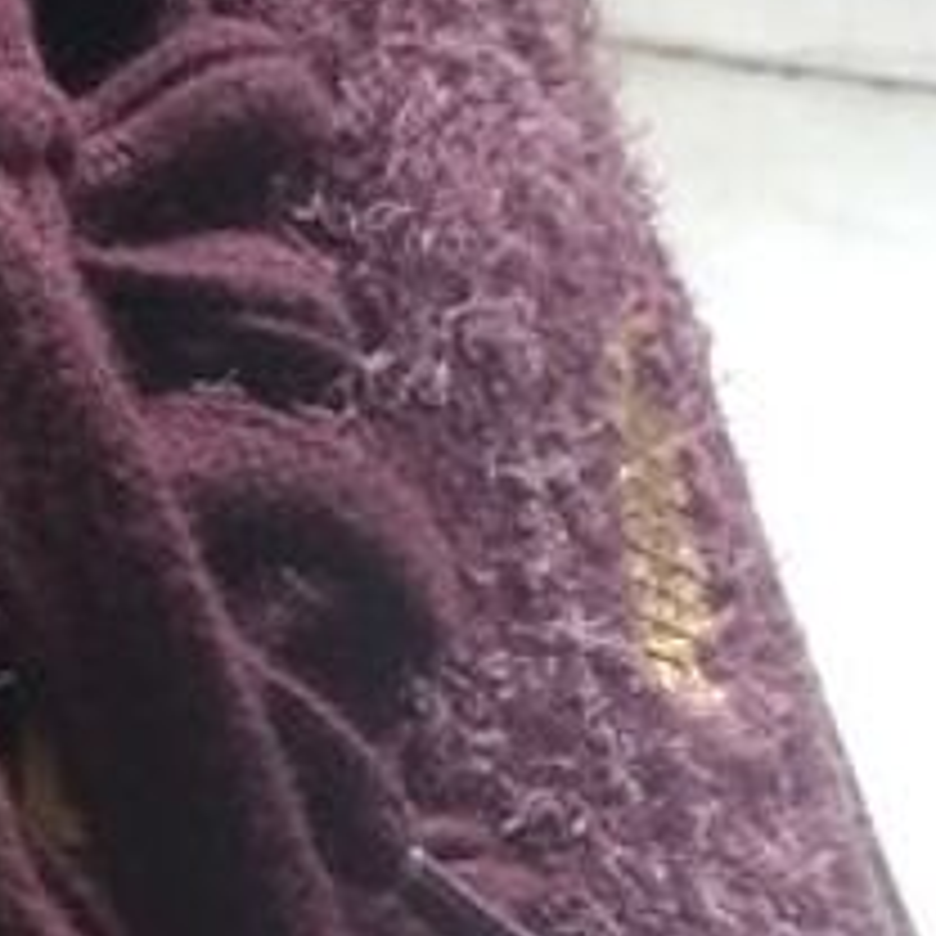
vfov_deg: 10.6
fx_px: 5017
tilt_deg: -45.0
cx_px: -585
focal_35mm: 164
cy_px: 632
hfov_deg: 10.2
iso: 125
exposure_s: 1/33
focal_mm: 4.15
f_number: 2.2
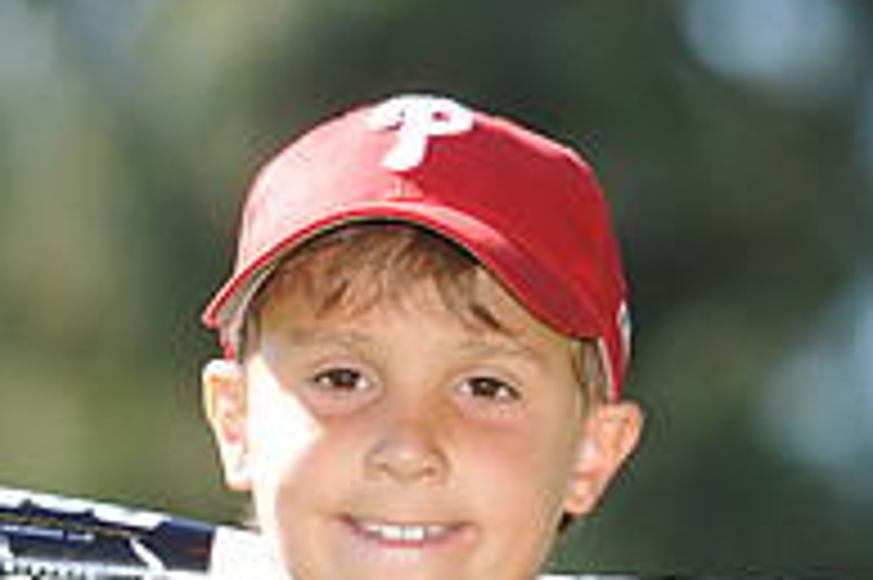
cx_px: 576
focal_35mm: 464
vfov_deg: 3.0
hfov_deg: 4.4
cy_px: 674
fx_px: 11242
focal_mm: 155
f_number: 4
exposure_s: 1/500
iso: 200
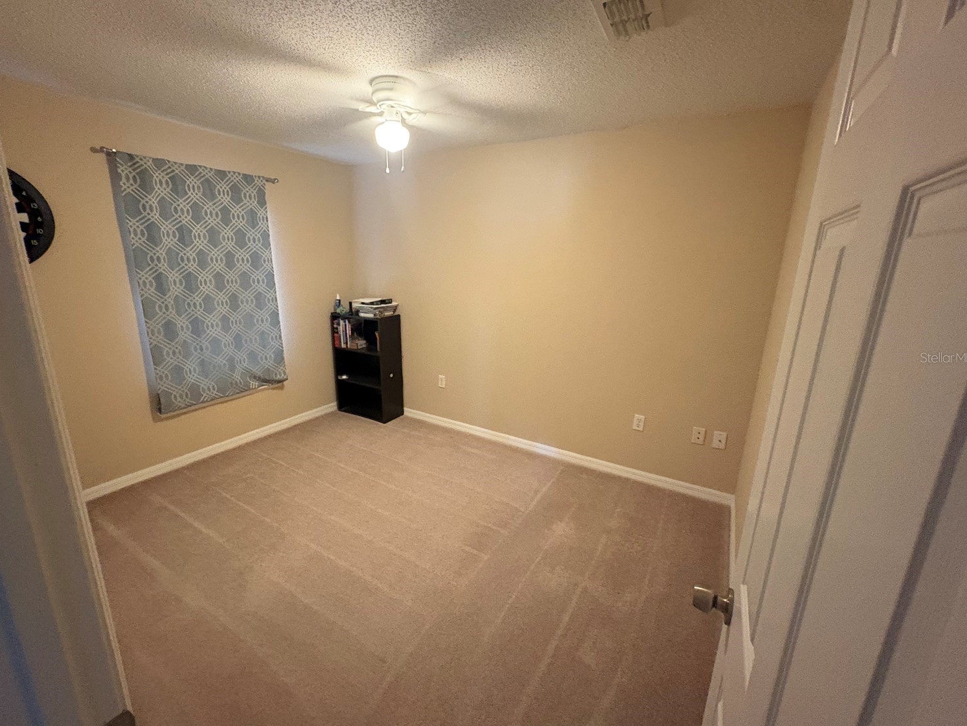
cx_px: 463
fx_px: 419
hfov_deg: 98.1
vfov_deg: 81.7
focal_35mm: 15
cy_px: 357
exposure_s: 1/40
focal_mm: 2.22
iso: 800
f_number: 2.2
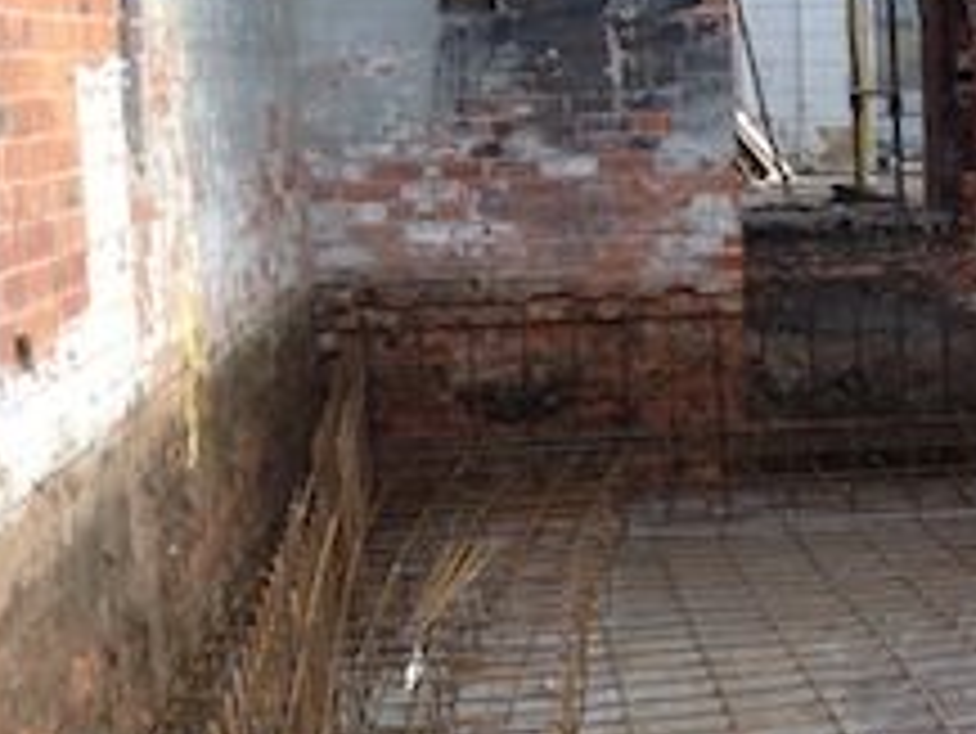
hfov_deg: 18.1
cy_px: 509
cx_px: 1174
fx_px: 2906
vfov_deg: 14.3
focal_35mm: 103
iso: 64
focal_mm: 4.28
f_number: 2.4
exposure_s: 1/120
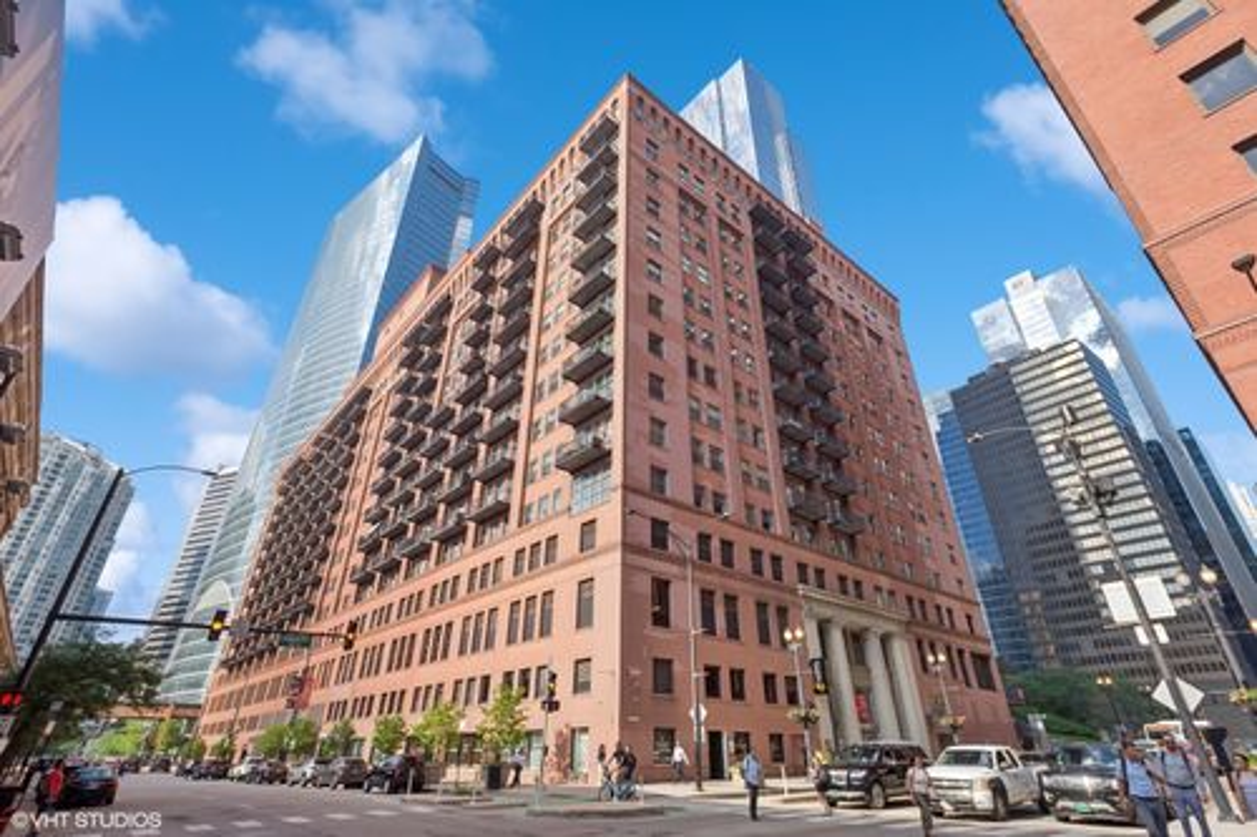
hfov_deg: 93.3
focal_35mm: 17
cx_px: 628
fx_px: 593
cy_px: 418
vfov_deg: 70.4
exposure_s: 1/320
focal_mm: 17
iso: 200
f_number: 8
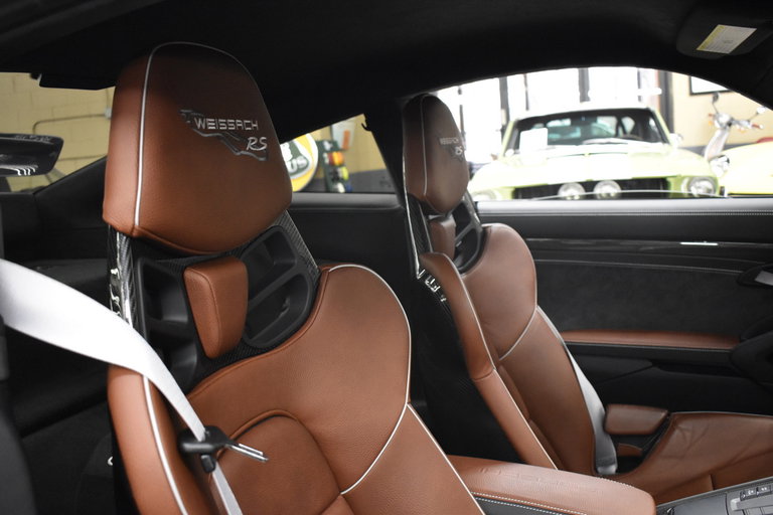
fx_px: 741
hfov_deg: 55.1
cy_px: 258
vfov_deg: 38.4
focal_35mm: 34
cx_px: 386
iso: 3200
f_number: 3.8
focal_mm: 23
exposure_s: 1/40
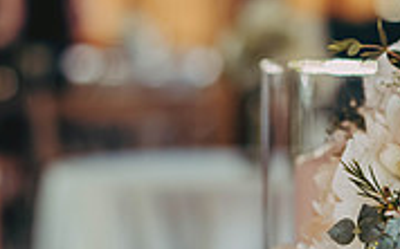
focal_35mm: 166
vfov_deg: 7.9
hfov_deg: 12.4
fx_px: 1808
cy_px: 201
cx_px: 452
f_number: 2
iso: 800
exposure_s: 1/160
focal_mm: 50
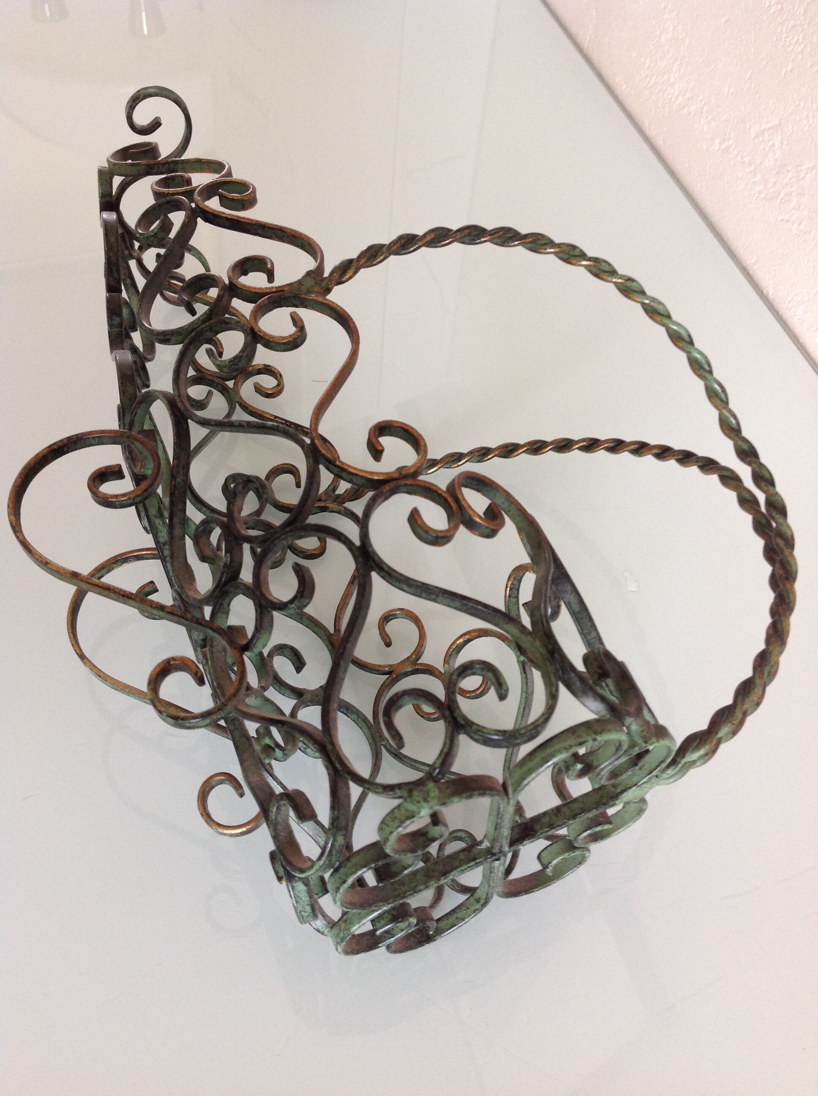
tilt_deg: -53.2
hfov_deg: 40.6
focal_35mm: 35
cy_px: 548
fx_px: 1106
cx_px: 409
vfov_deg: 52.7
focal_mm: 4.28
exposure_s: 1/15
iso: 125
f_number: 2.4
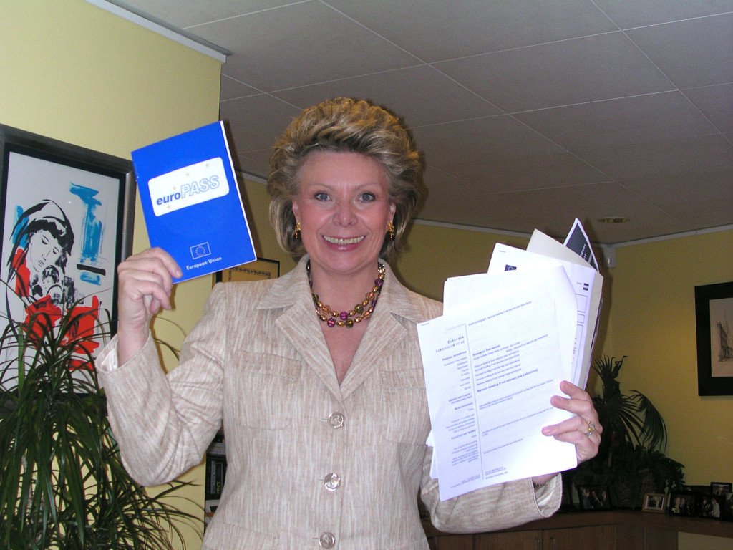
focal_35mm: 49
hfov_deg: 38.9
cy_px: 275
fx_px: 1038
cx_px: 366
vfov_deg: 29.7
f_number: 3.2
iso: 100
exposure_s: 1/60
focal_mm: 7.5
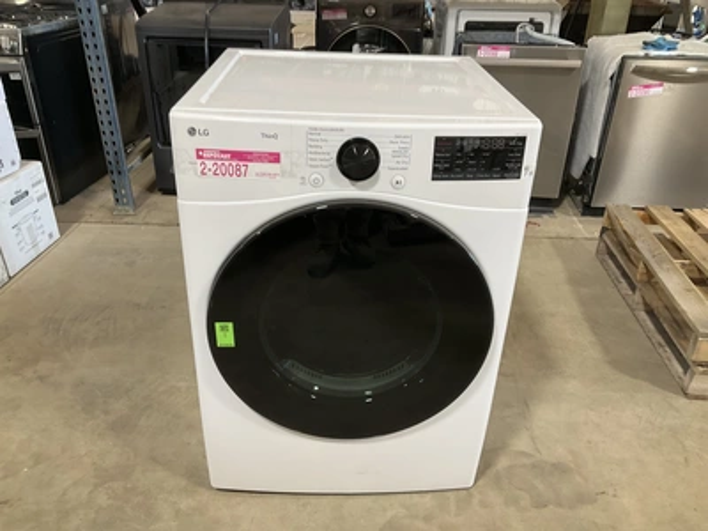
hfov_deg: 61.7
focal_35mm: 29
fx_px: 593
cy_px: 266
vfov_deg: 48.2
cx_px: 354
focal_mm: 3
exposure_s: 1/60
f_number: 1.8
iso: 80
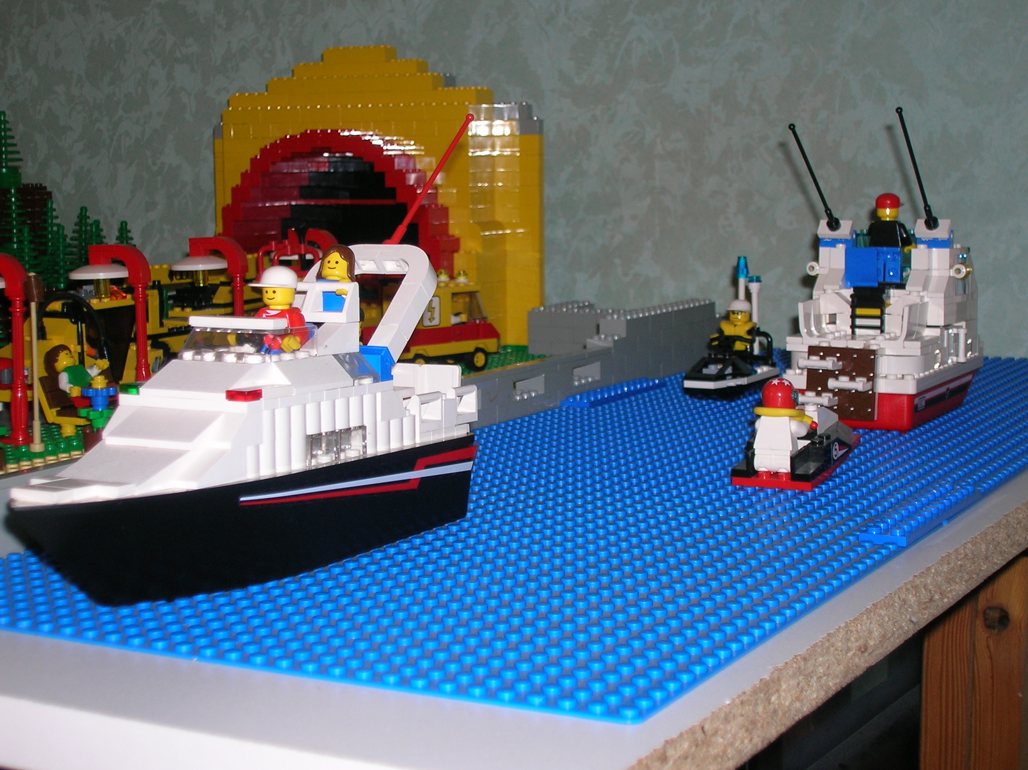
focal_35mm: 63
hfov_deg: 30.7
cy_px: 385
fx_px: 1869
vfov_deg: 23.3
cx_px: 514
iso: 50
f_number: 3.6
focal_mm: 10.4
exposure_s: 1/60.1
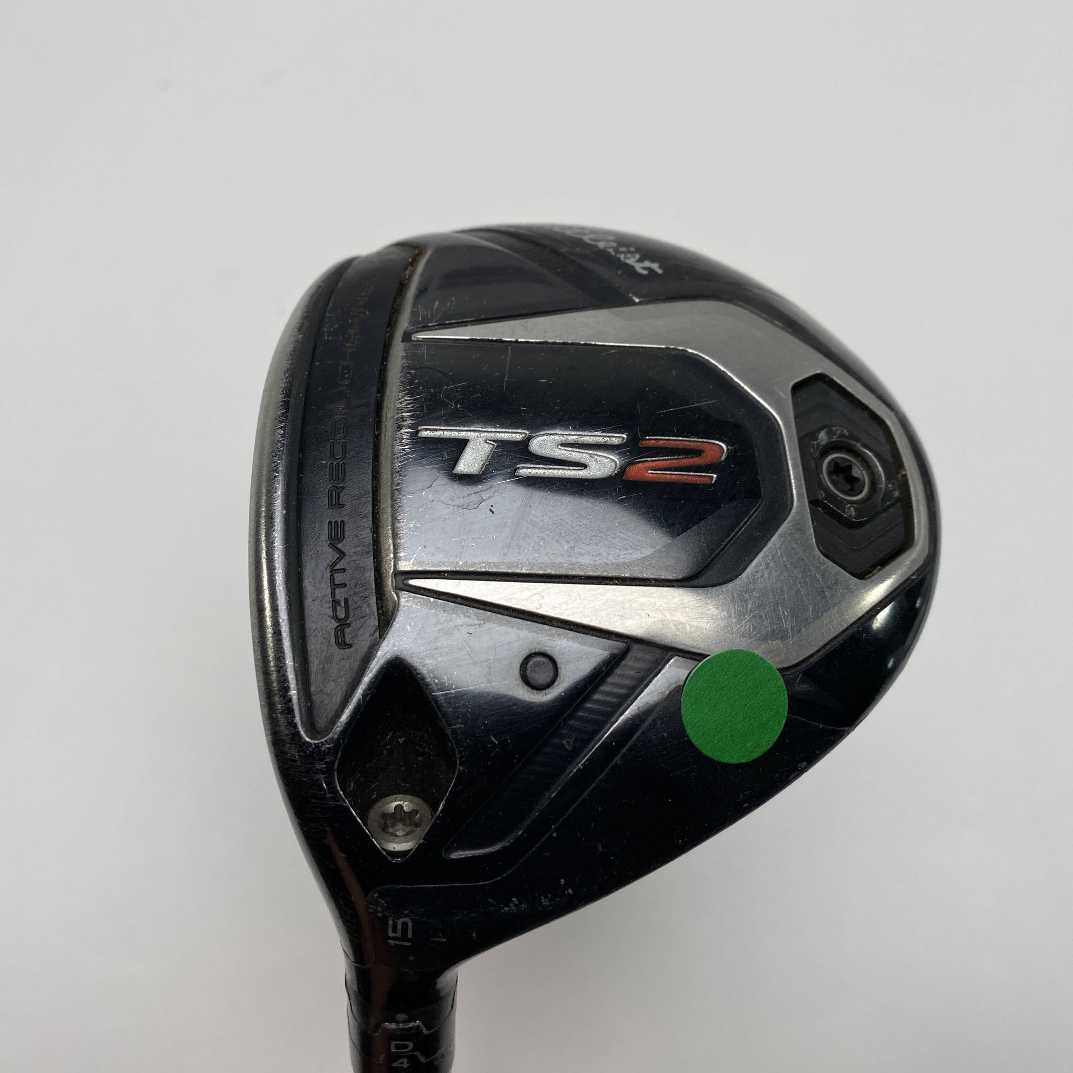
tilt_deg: -68.8
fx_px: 1087
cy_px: 535
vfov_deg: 52.5
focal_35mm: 31
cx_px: 528
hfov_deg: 52.5
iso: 32
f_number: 1.8
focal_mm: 4.25
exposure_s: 1/380
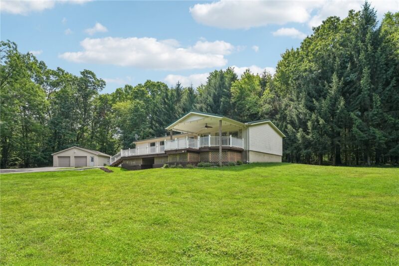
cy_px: 133
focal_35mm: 20
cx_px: 200
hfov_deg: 85.1
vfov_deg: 62.9
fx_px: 217
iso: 400
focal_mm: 19.6
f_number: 8
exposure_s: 1/500
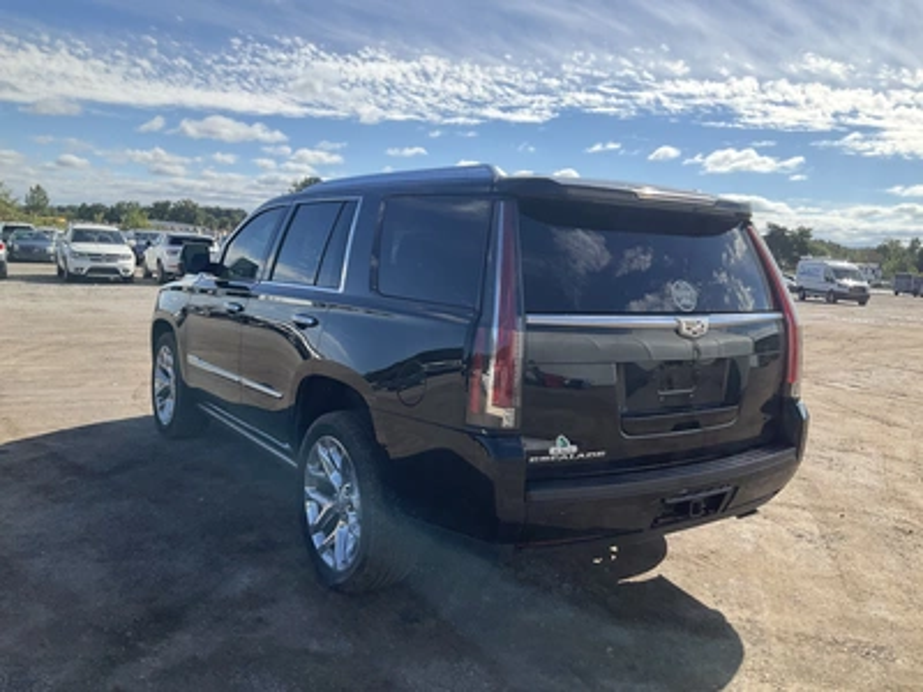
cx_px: 462
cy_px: 346
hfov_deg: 61.7
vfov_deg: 48.2
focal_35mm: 29
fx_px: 773
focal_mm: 3
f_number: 1.8
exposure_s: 1/2427
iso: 25
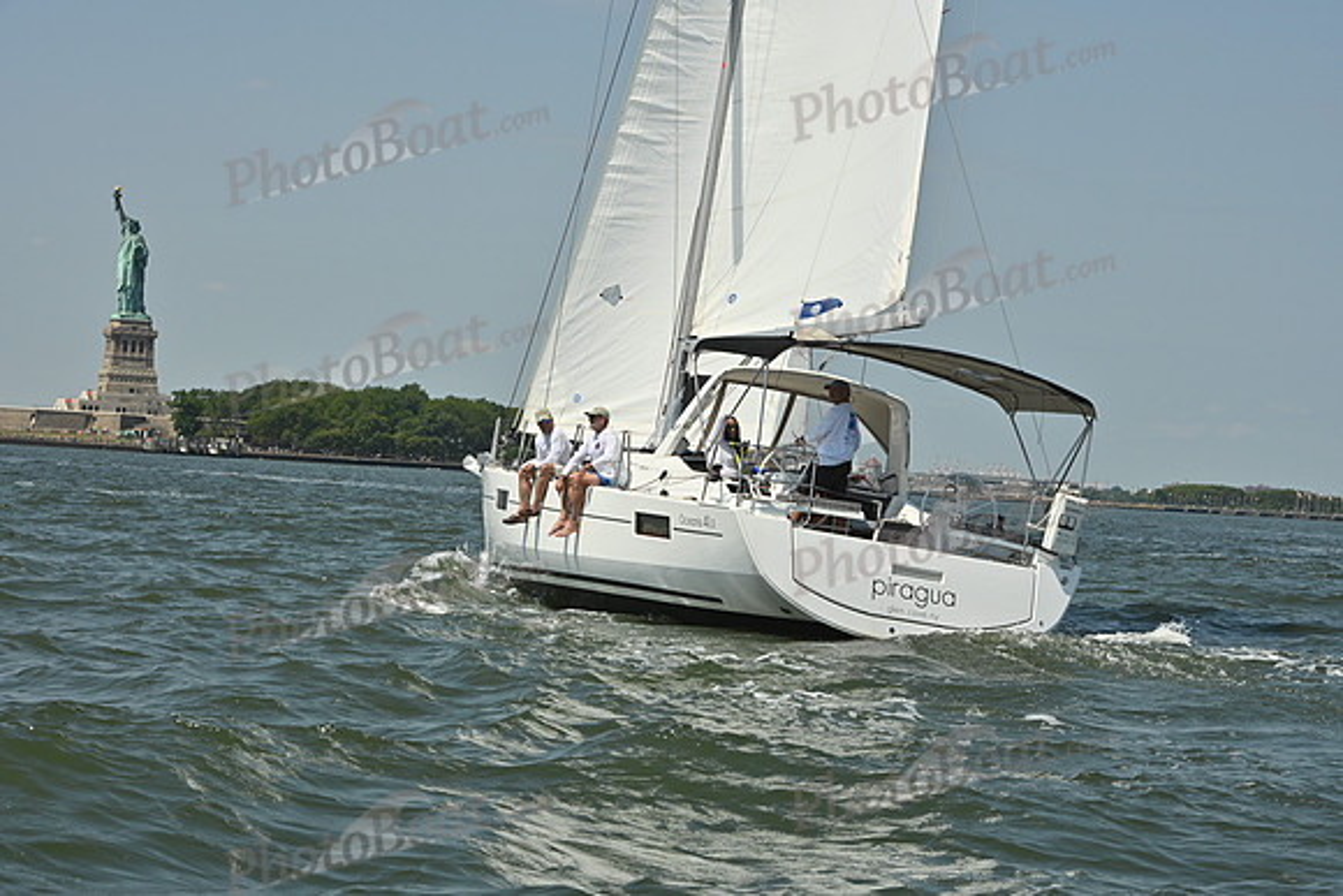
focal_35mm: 90
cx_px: 672
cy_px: 448
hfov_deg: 22.6
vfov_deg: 15.2
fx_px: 3358
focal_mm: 90
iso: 320
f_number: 10
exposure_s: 1/1250
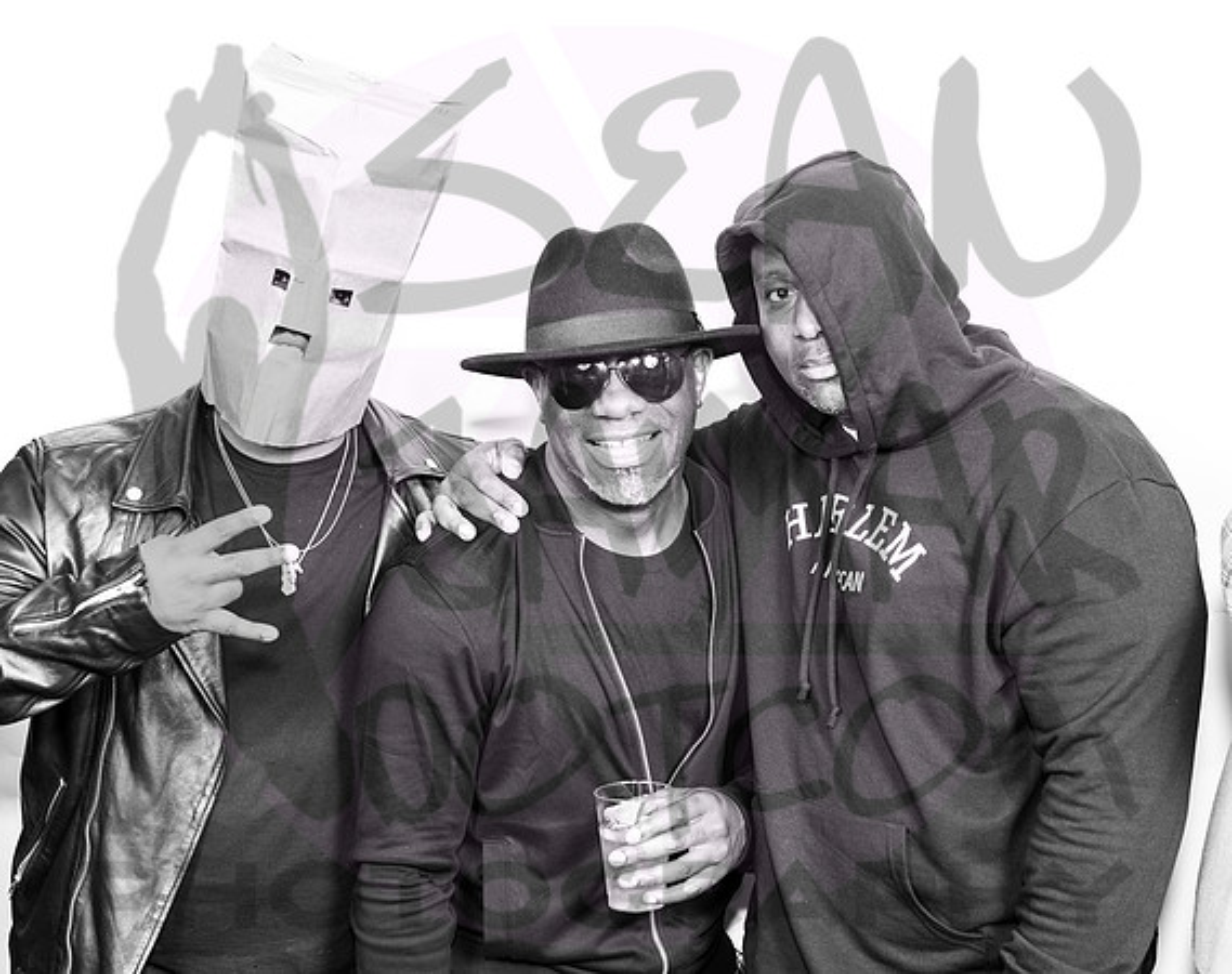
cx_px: 650
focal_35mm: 56
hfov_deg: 33.8
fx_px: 2028
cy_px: 487
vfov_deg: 27.0
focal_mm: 50
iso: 500
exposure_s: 1/200
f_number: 4
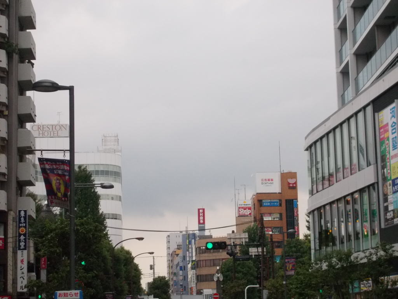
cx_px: 199
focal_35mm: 86
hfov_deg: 22.8
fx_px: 989
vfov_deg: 17.2
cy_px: 150
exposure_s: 1/400
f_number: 6.3
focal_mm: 15.4
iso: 400
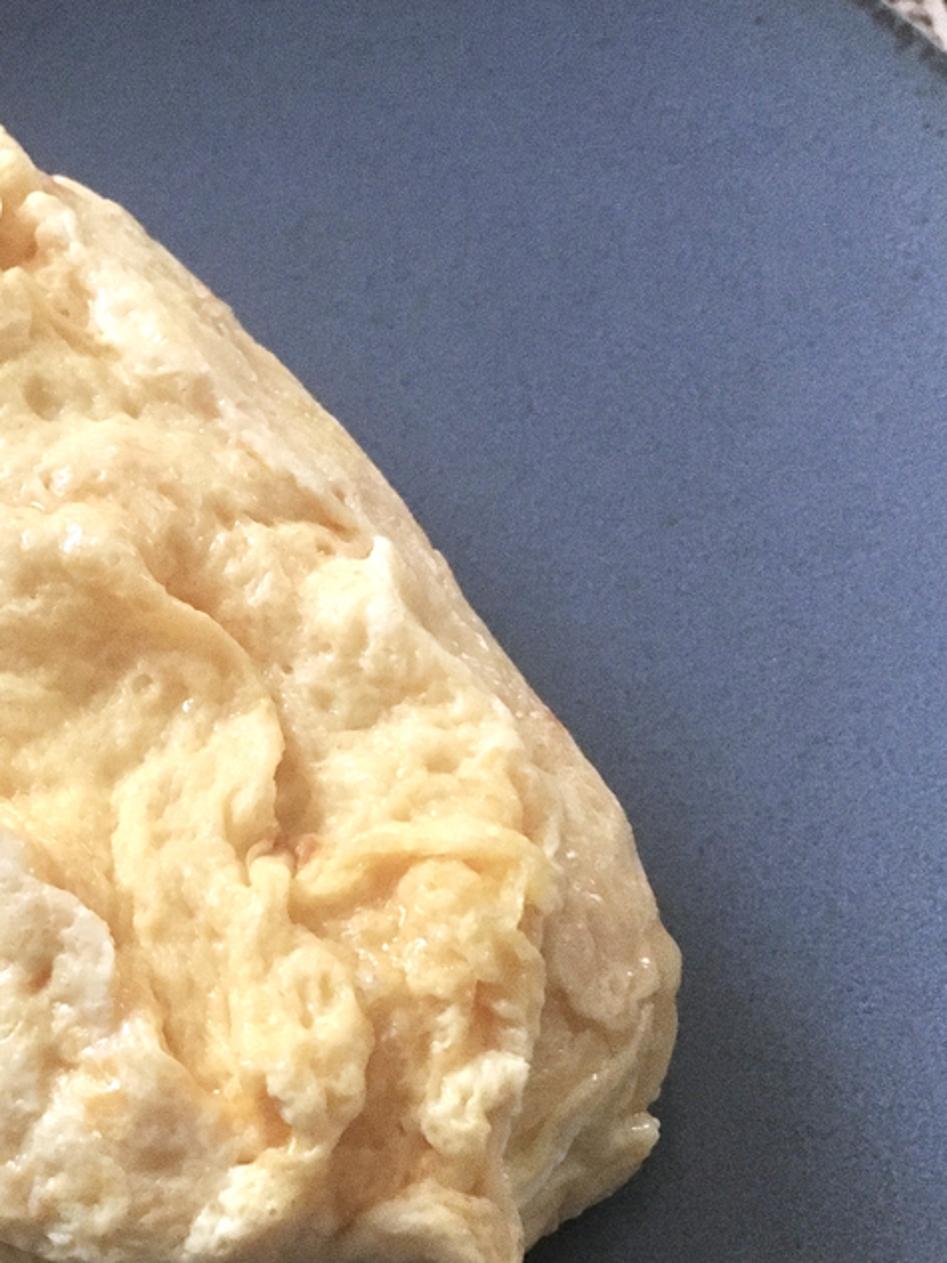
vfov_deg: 34.7
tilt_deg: -59.6
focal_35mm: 55
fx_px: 2006
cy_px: 812
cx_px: 70
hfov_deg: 25.6
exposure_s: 1/15
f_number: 2.2
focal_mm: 4.15
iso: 500
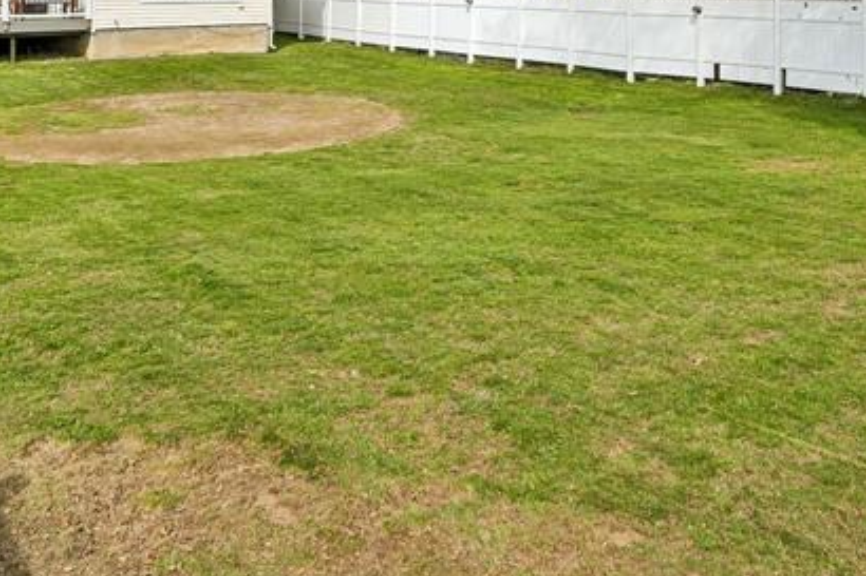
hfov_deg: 53.7
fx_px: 842
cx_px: 551
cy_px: -38
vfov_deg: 33.6
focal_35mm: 35
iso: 80
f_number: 10
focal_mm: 14
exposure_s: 1/125
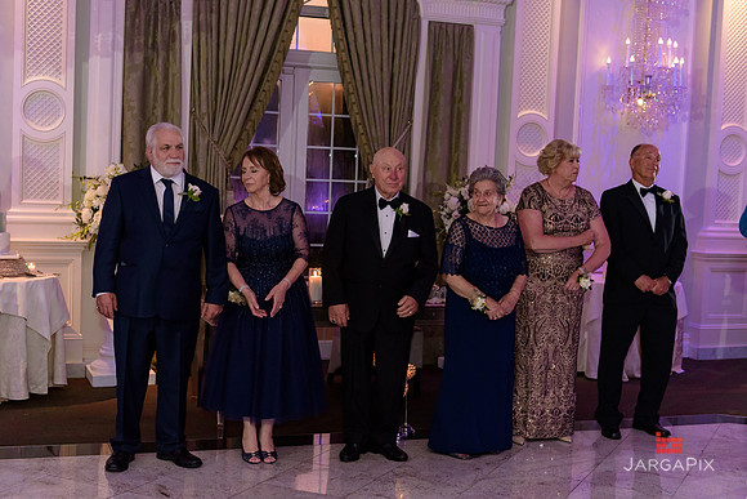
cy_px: 250
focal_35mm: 52
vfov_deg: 26.0
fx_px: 1079
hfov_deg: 38.2
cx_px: 374
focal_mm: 52
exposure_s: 1/125
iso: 1600
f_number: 3.2
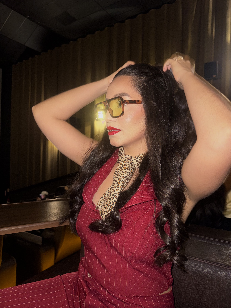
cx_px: 116
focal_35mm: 24
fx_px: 214
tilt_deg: -1.8
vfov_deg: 71.6
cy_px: 154
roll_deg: -1.4
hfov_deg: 56.8
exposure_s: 1/4
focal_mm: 6.76
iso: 50
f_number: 1.78
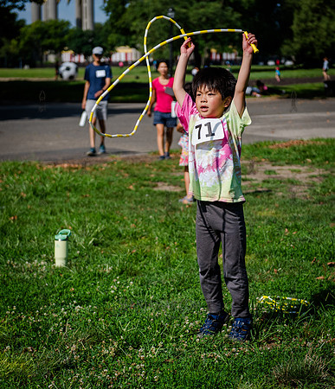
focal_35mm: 82
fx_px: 973
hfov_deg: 19.5
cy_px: 194
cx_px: 208
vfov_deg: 22.6
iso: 200
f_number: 3.2
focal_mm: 60
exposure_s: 1/3200
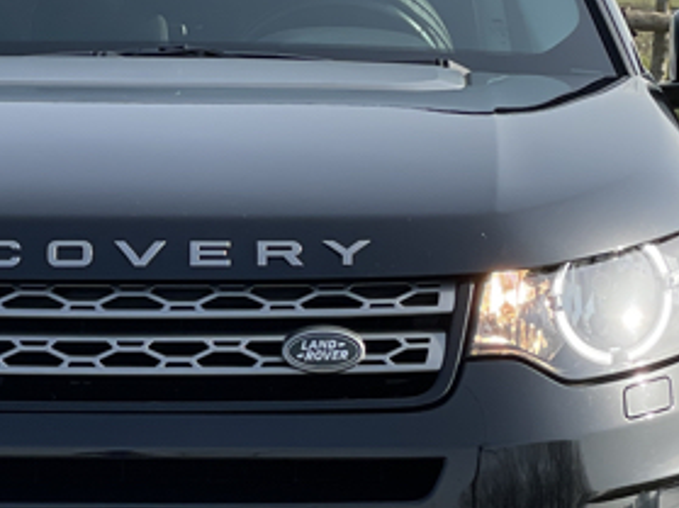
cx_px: 58
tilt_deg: -5.5
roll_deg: -2.6
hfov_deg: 10.5
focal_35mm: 188
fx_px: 3686
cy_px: 304
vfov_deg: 7.9
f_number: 2
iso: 25
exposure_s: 1/1546
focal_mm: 6
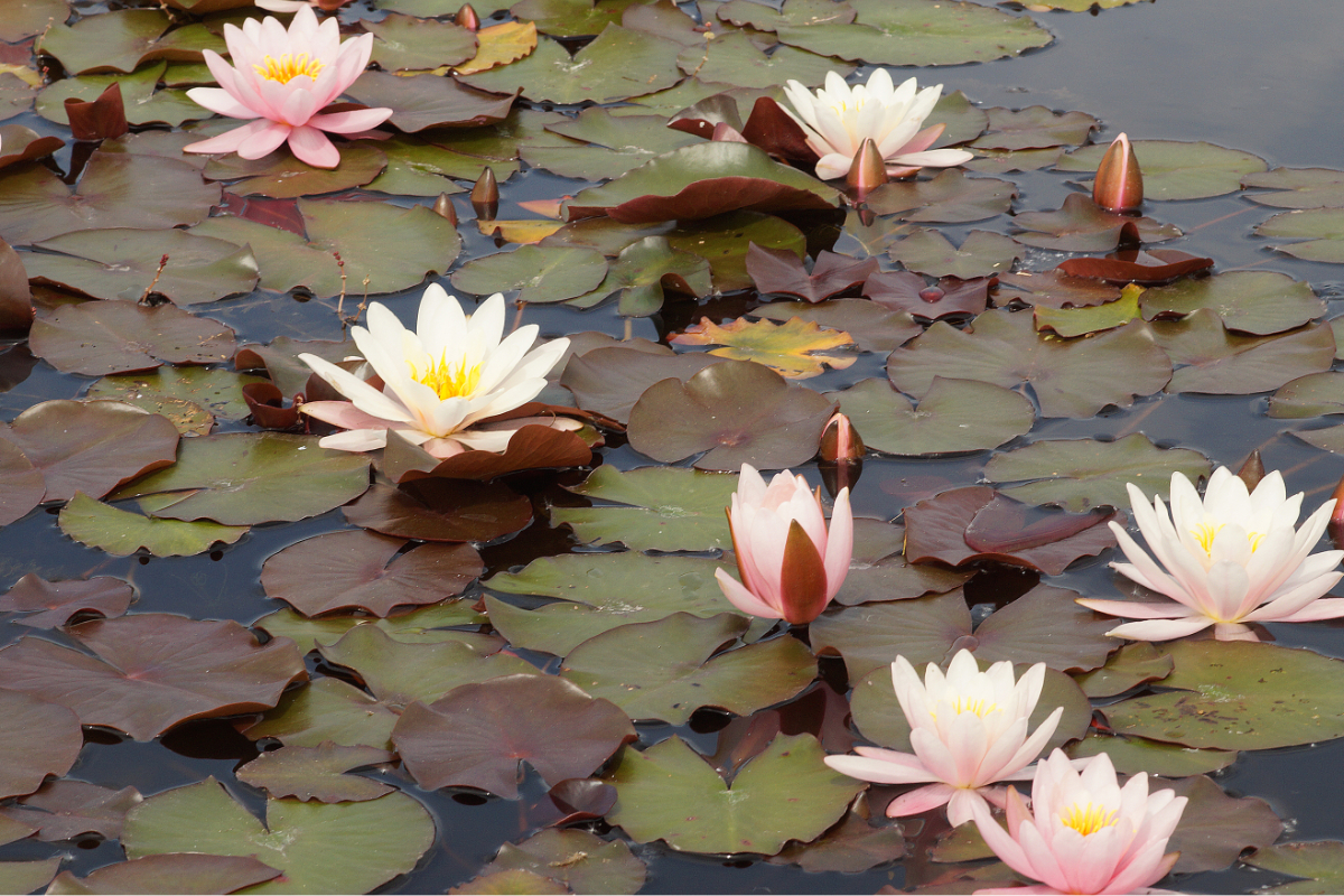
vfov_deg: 9.1
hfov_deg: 13.7
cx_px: 672
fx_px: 5600
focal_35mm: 150
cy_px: 448
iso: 320
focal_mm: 100
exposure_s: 1/160
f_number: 14
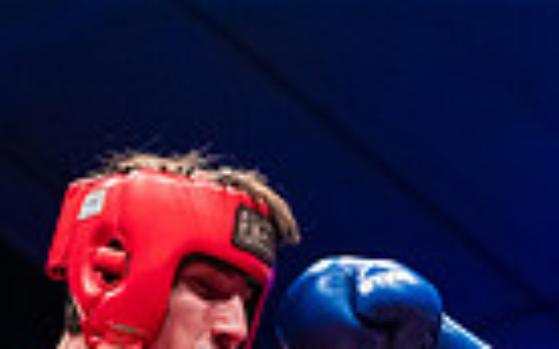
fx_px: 3273
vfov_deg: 6.0
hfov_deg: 9.7
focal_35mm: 215
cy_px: 546
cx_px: 555
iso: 4000
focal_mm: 50
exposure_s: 1/1000
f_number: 3.2
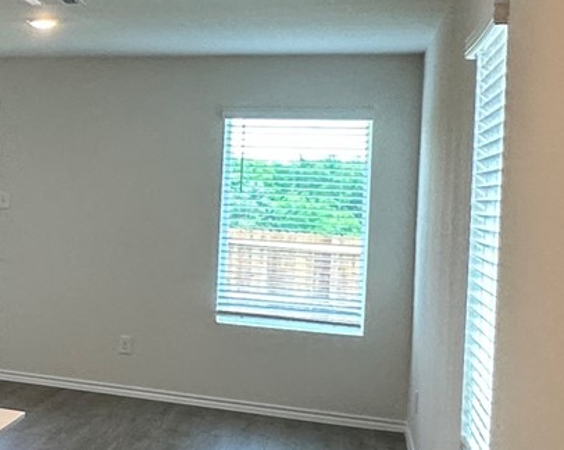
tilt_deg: +0.7
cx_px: -310
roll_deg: -2.9
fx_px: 1151
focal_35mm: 69
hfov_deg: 22.1
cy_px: 160
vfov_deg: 22.1
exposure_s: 1/120
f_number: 2.2
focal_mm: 2.22
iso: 200
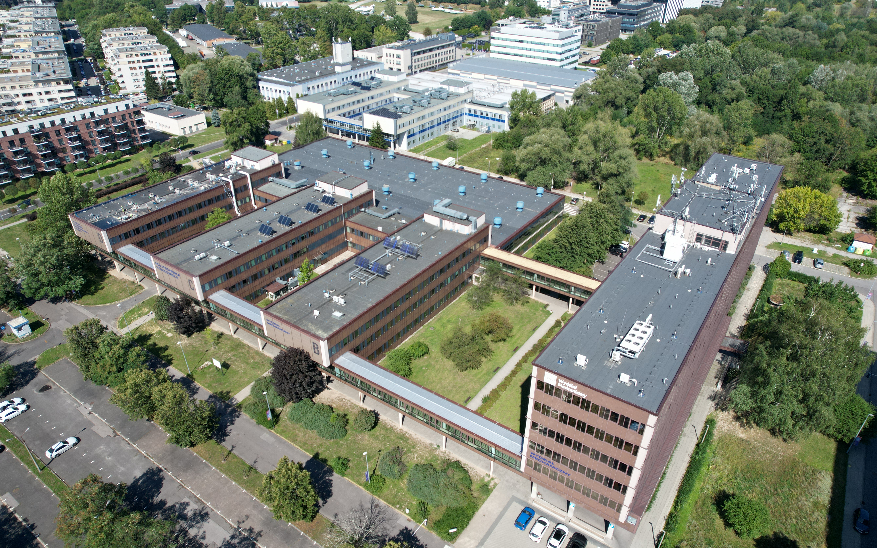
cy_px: 292
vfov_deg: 53.0
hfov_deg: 77.2
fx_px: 550
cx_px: 436
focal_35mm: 23
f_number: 2.8
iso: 100
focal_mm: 8.38
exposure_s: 1/1500
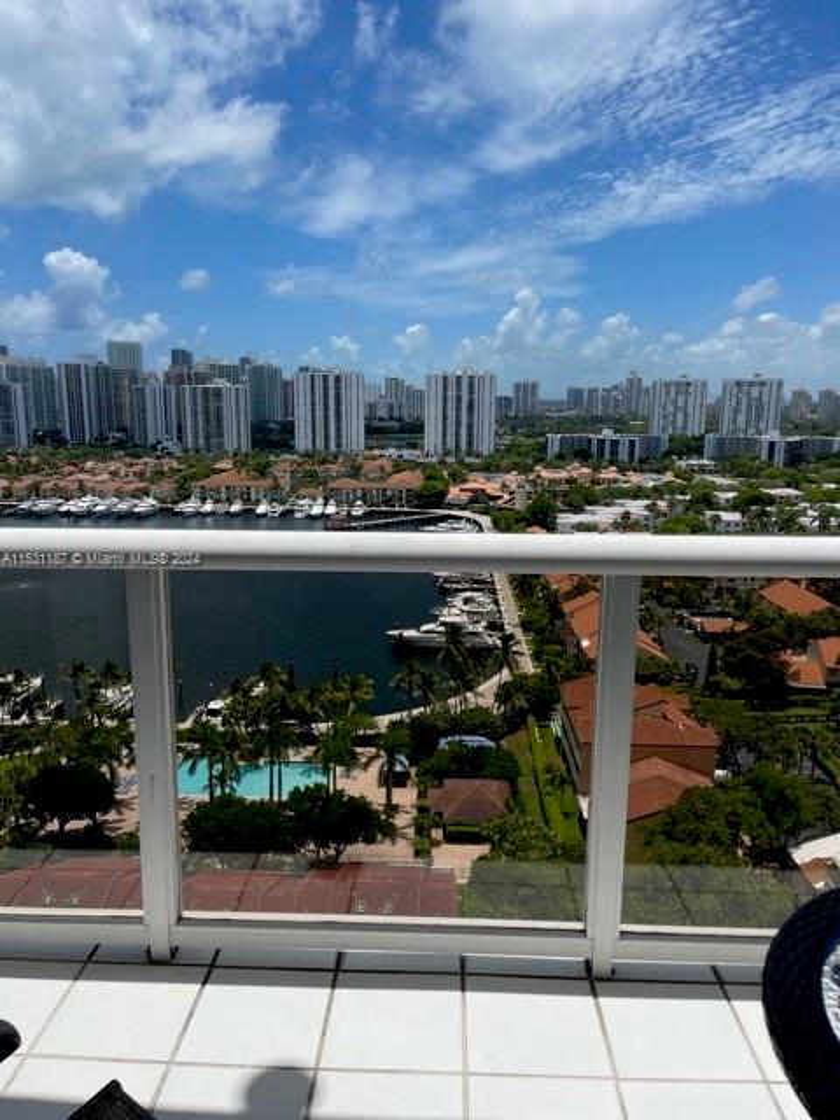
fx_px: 841
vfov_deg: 67.3
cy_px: 560
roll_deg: -0.7
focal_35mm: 26
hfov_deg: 53.1
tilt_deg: -11.3
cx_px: 420
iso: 32
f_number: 1.6
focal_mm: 5.1
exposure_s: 1/7937
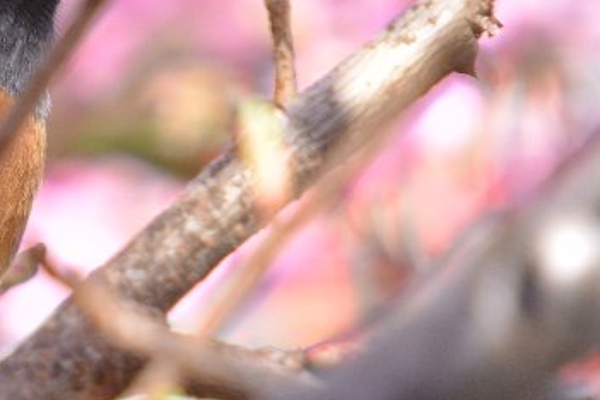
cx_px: -56
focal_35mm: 2054
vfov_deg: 0.7
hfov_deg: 1.0
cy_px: 106
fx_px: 34231
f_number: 6.3
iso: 280
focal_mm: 500
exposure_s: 1/500
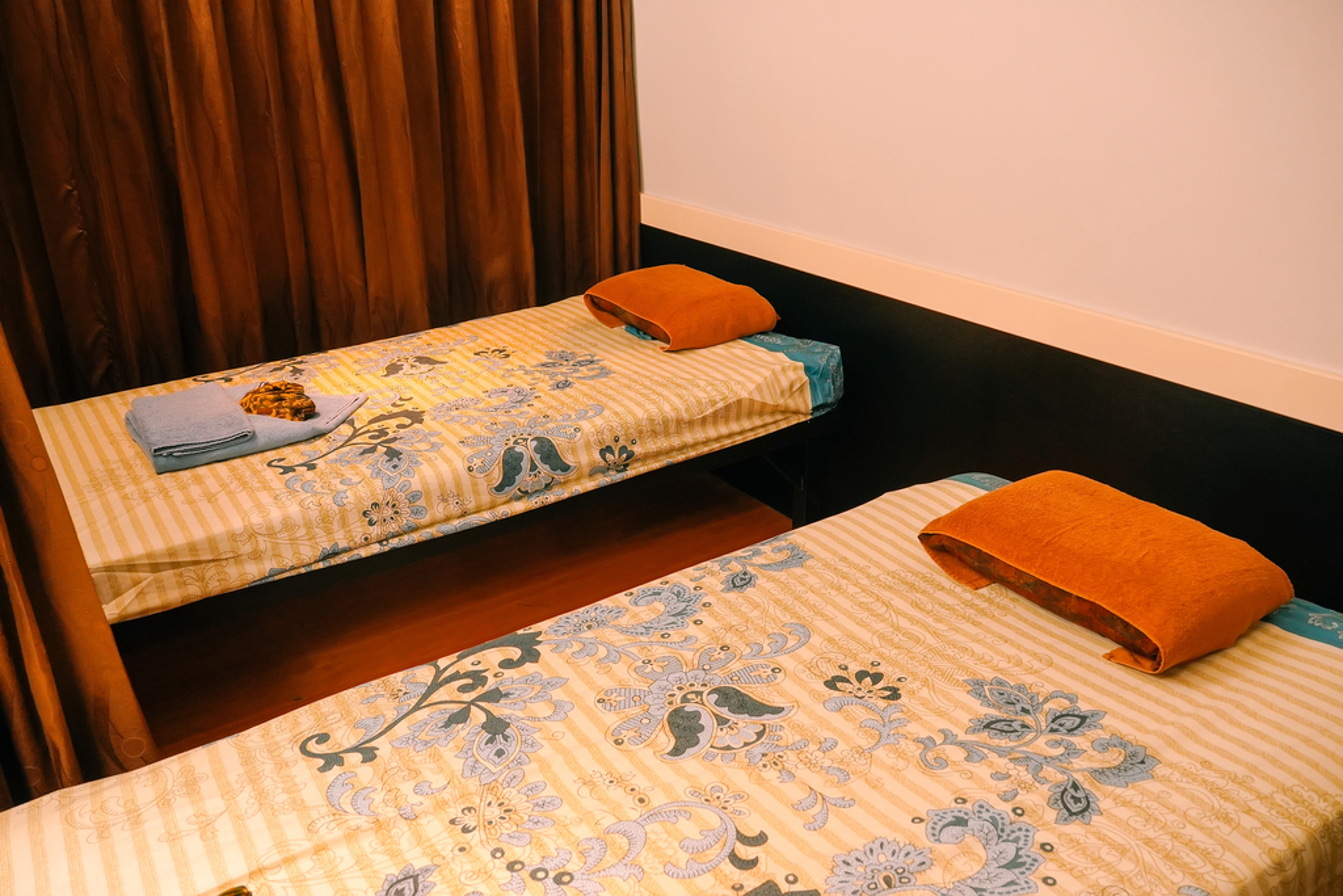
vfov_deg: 43.8
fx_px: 1114
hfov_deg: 62.2
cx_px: 672
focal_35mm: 30
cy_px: 448
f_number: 4.5
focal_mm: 19.9
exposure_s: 1/50
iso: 800
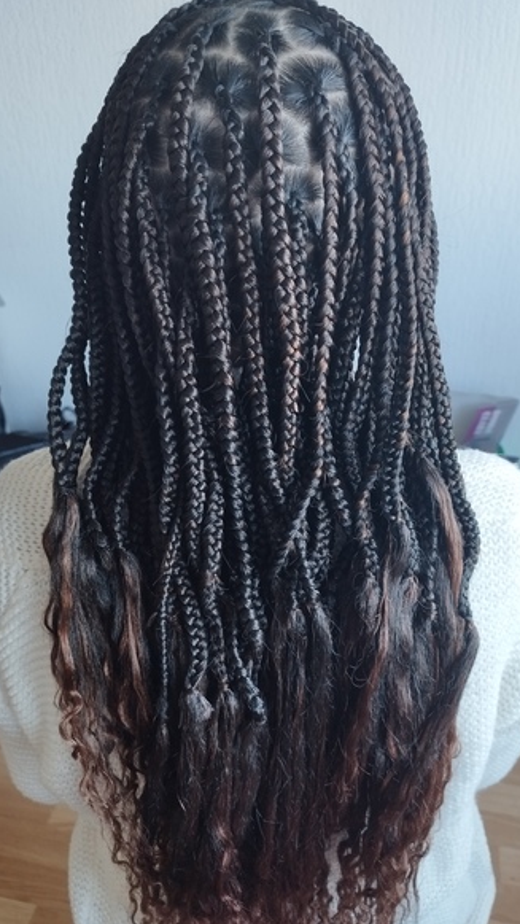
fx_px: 662
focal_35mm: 27
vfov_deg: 69.8
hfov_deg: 42.9
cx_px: 288
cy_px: 448
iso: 250
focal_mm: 5.89
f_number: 1.89
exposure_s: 1/50
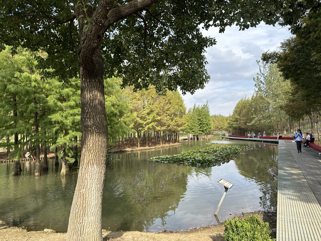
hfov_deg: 71.6
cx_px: 160
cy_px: 120
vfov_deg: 56.8
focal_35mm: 24
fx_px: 223
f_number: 1.78
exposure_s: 1/734
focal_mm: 6.86
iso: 80
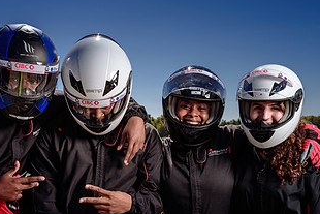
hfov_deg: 31.7
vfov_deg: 21.3
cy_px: 180
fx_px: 560
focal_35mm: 63
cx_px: 203
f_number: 7.1
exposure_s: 1/200
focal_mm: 32
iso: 64
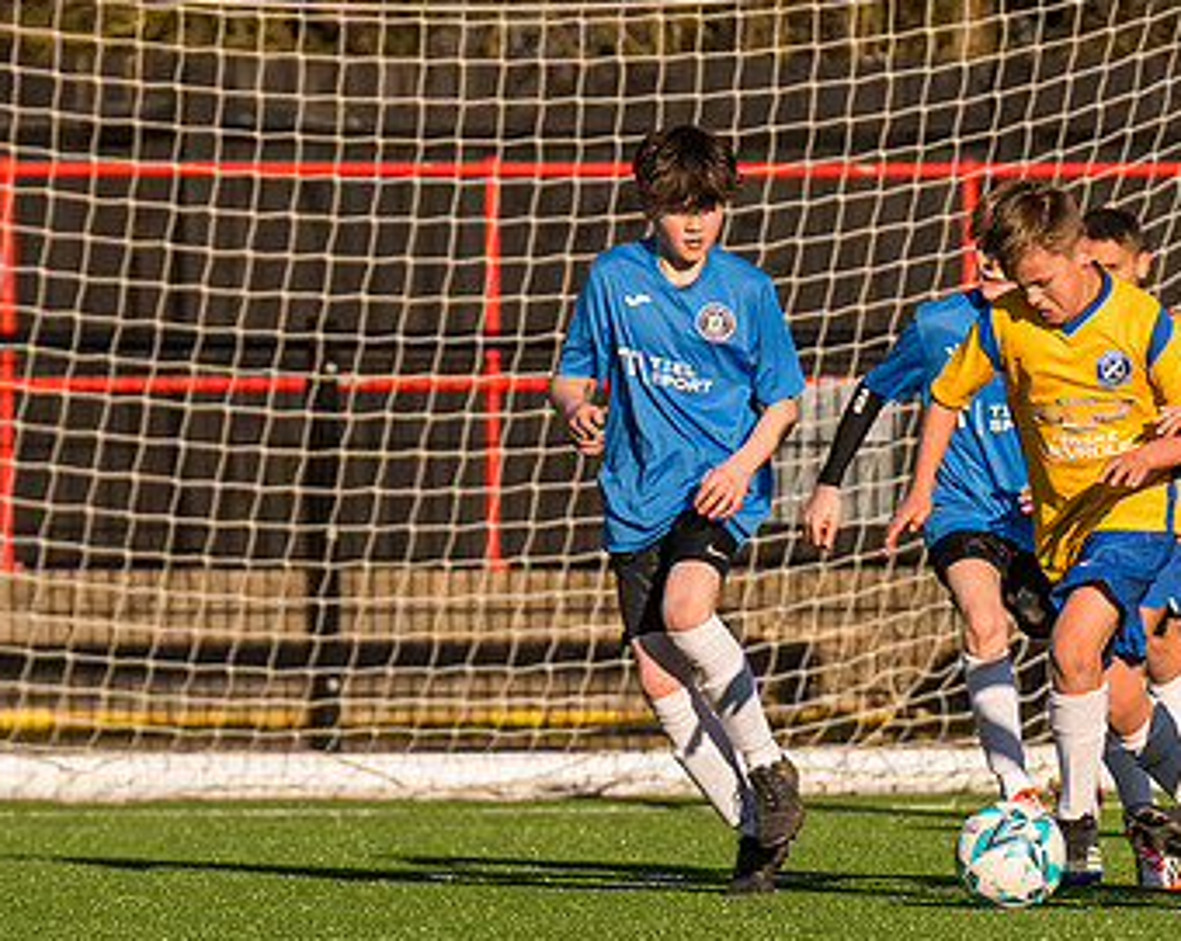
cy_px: 612
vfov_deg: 1.9
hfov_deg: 2.4
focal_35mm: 796
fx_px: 27783
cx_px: 900
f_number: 4
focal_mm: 250
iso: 400
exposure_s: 1/4000
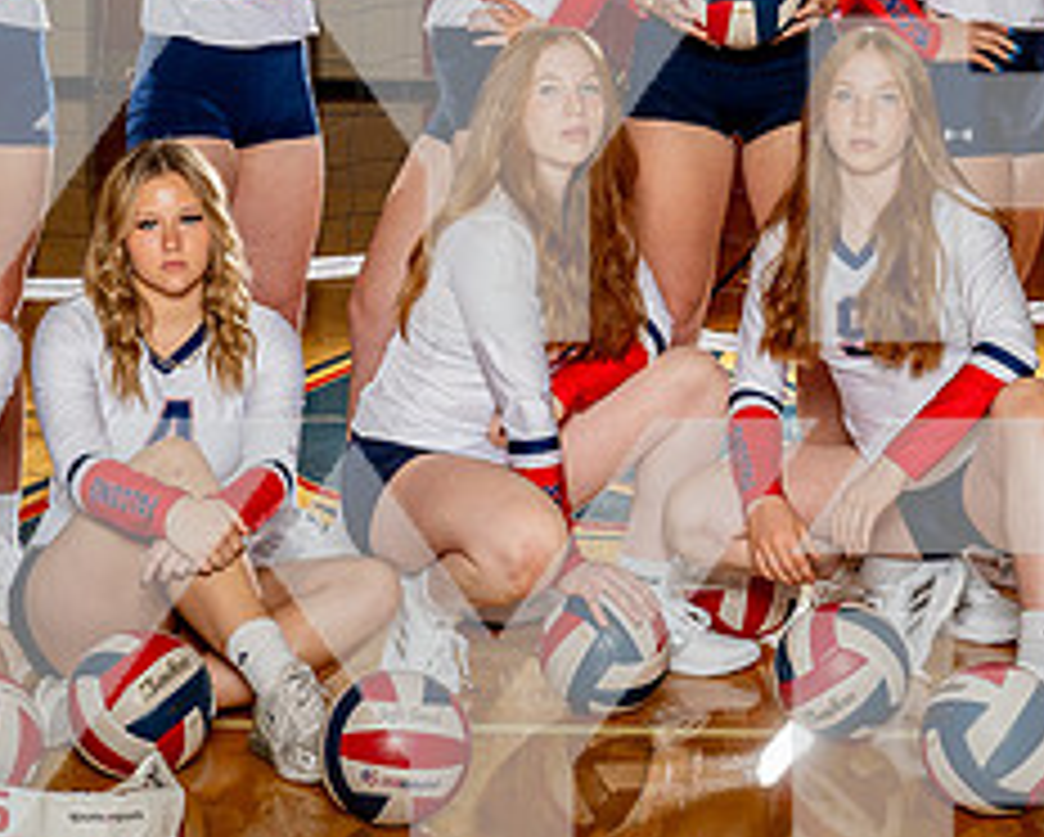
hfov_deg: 19.3
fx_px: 3062
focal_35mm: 99
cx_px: 694
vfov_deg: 15.4
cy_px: 71
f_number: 8
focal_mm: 35
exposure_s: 1/250
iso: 800
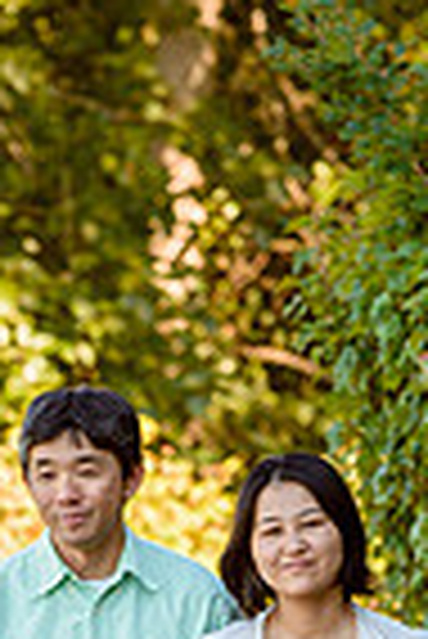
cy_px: 598
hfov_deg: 2.5
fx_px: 9873
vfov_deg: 3.7
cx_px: -14
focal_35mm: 555
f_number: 5
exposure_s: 1/320
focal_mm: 175
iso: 400
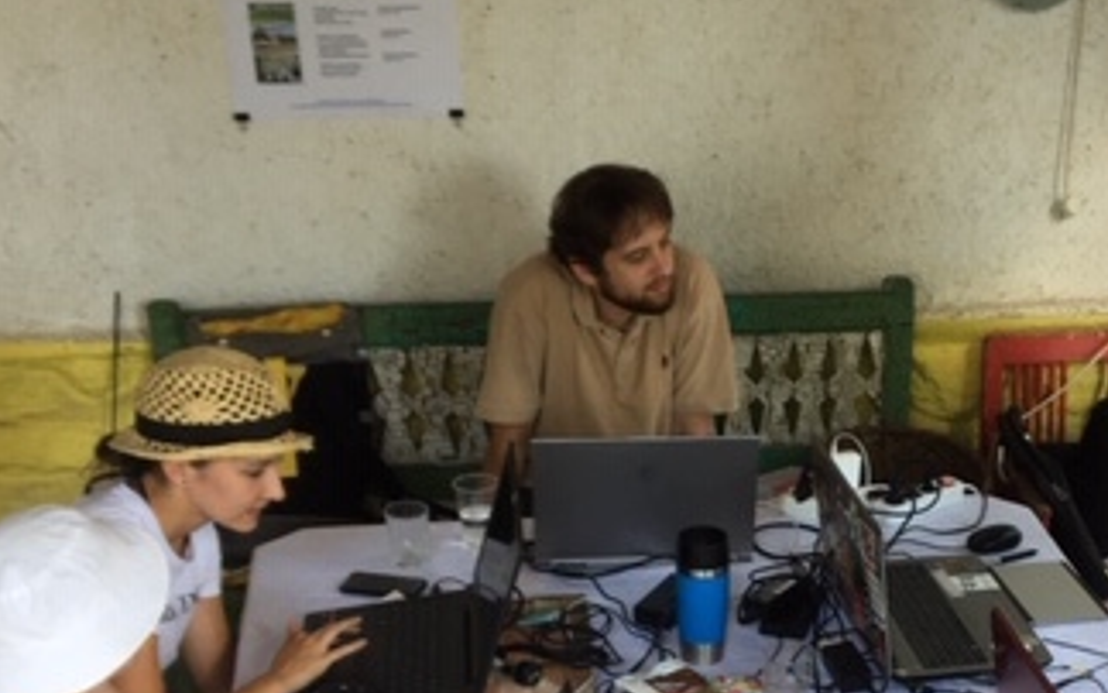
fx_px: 1842
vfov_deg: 20.7
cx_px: 844
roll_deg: -1.1
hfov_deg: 32.8
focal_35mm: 61
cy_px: 669
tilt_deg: -25.7
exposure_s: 1/50
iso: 32
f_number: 2.2
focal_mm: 4.15
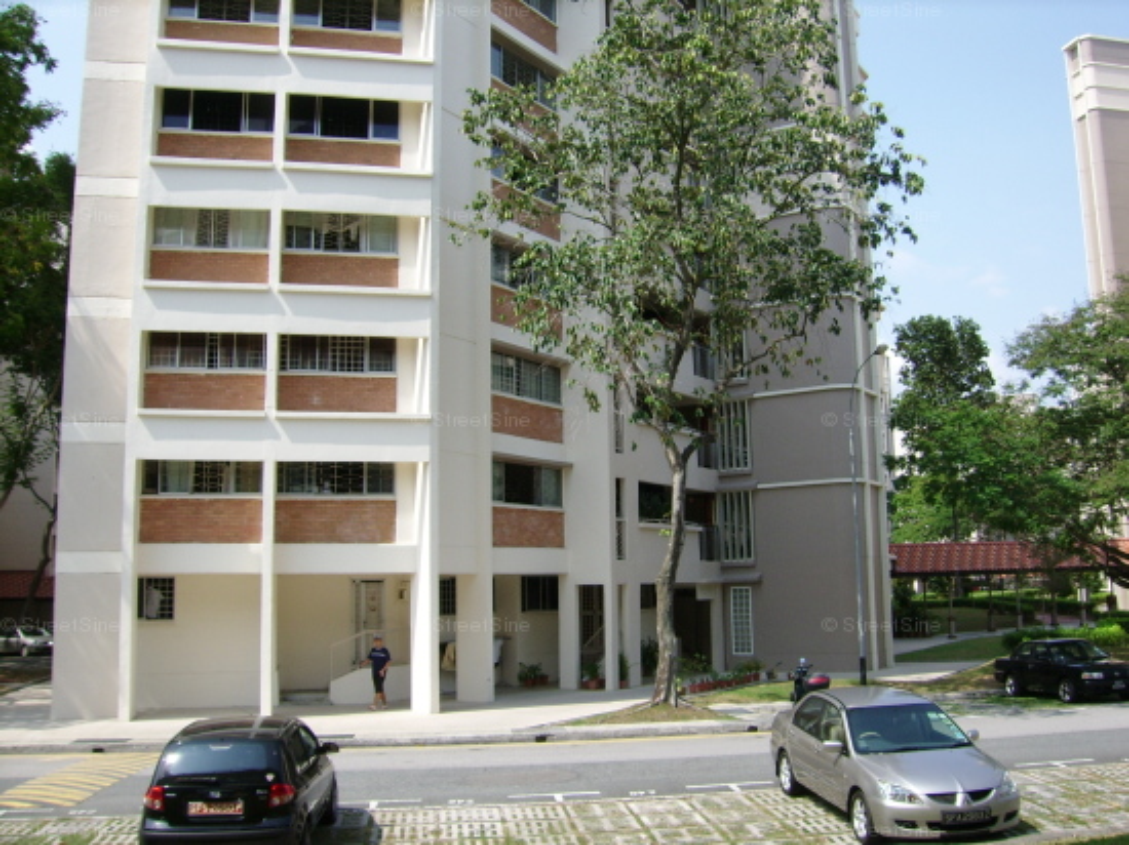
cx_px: 564
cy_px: 422
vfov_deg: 40.7
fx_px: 1141
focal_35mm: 35
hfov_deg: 52.6
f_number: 5.8
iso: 50
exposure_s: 1/297
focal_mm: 5.95
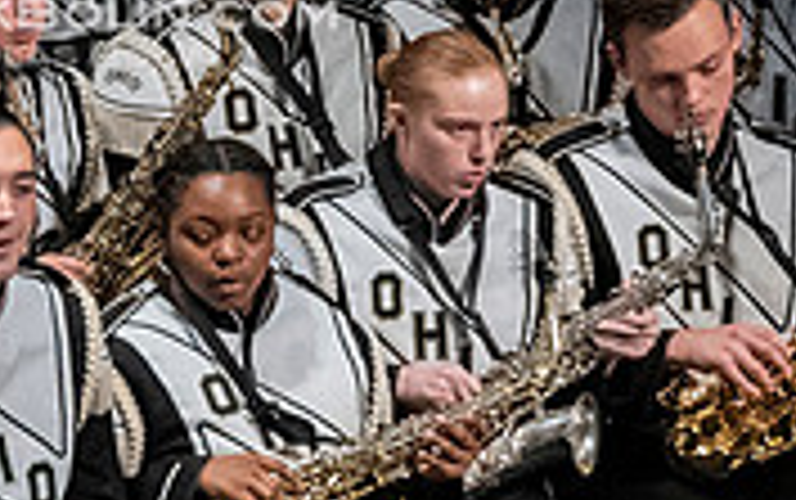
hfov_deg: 2.4
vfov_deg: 1.5
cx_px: 27
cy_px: -149
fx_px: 19000
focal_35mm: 875
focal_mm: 175
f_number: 4
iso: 5000
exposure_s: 1/500
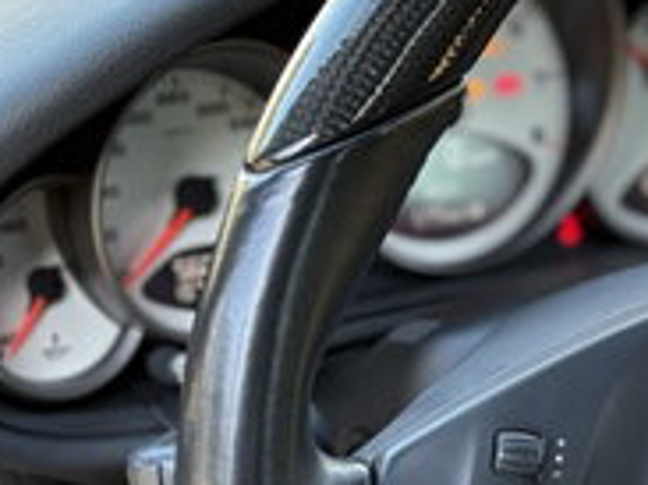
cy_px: 559
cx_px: 485
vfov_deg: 13.3
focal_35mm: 109
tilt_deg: -28.6
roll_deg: +0.6
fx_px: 2039
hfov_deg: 17.9
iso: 125
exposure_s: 1/102
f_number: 1.6
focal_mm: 5.96
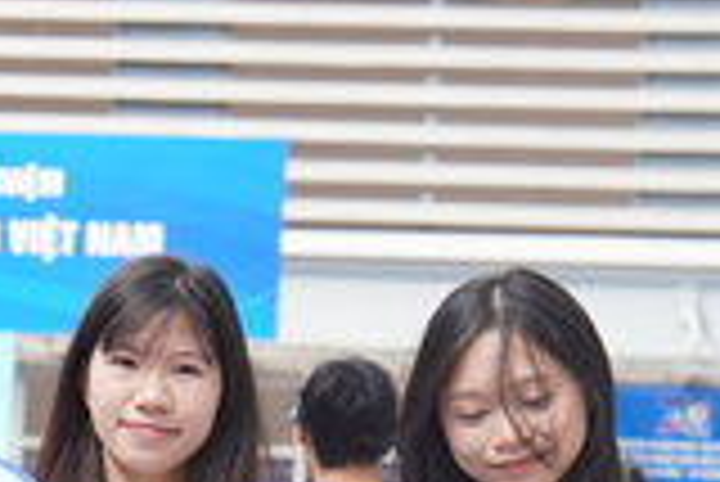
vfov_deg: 5.9
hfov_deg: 8.8
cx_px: -58
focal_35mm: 233
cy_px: 419
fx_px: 4664
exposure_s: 1/250
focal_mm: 46
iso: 100
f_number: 4
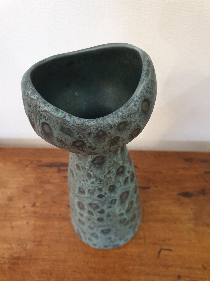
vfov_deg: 67.3
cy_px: 140
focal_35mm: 26
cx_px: 105
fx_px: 210
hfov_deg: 53.1
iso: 320
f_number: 2.4
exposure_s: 1/25
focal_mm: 4.3
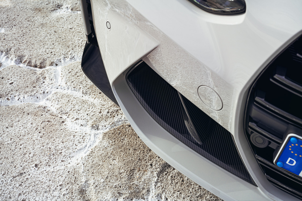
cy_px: 100
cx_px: 151
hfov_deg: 39.6
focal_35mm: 50
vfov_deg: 27.0
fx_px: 419
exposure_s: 1/160
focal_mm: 50
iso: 320
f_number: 6.3
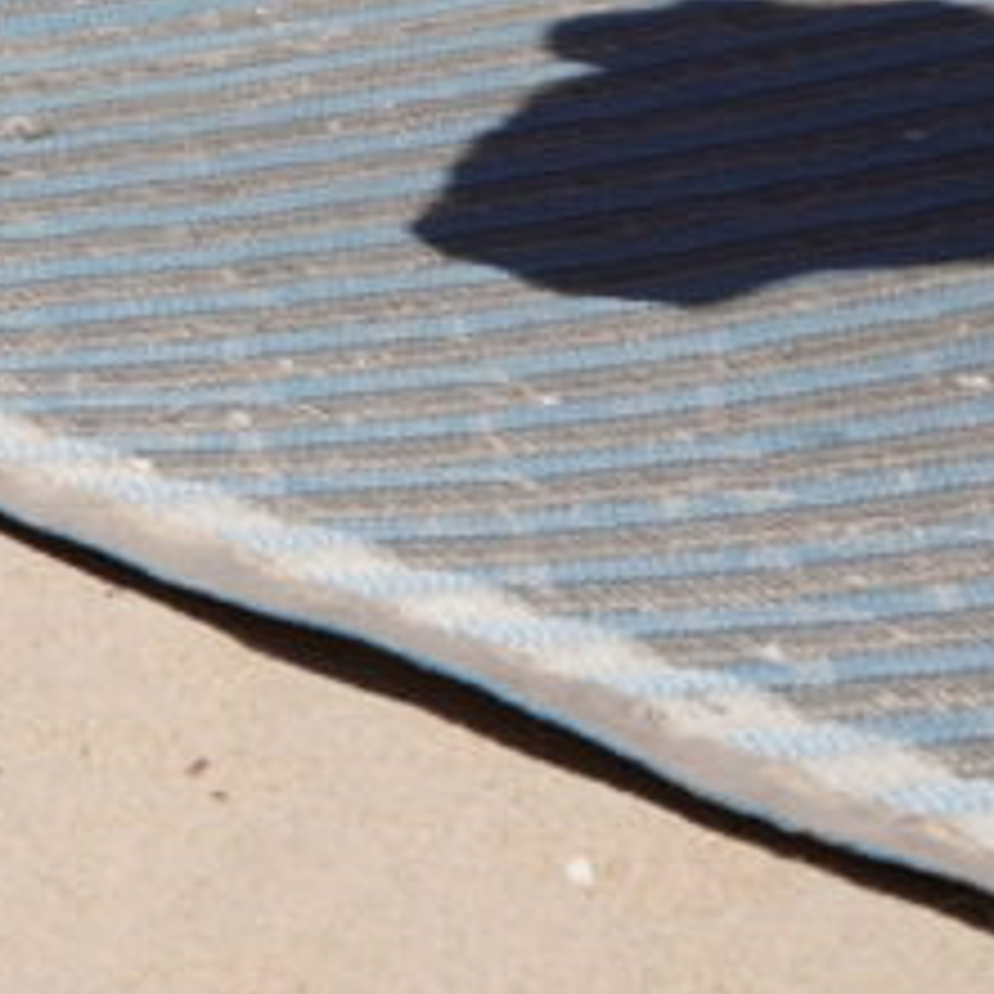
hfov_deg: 6.9
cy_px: -36
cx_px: -472
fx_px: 8153
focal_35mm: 251
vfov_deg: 6.9
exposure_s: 1/500
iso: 100
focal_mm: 42.5
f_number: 7.1
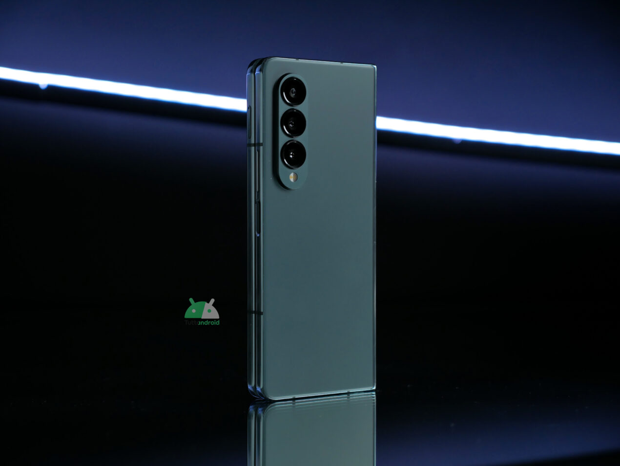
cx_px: 310
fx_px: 1254
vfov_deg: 21.0
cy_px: 233
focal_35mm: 70
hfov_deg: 27.8
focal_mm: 35
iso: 200
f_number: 2.8
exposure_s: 1/100
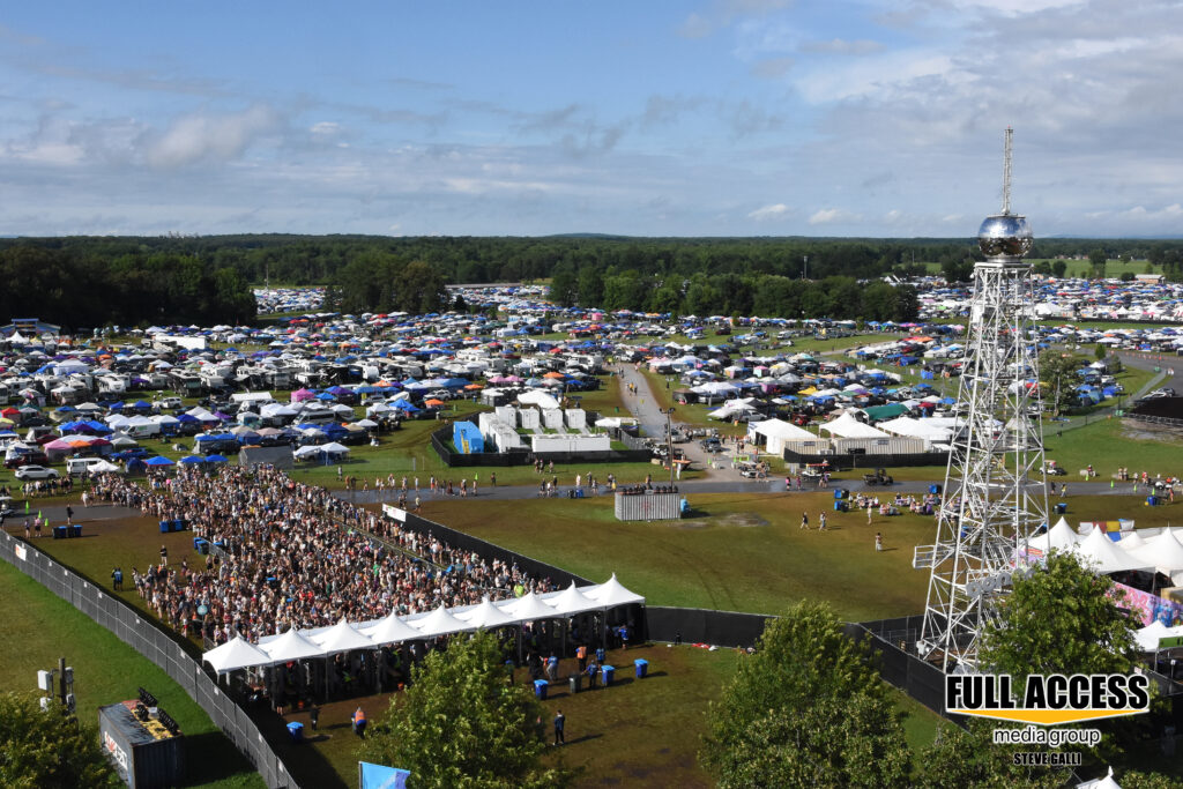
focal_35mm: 36
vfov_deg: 36.9
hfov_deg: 53.1
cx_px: 592
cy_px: 394
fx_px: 1183
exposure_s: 1/1250
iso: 1250
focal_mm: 24
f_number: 18
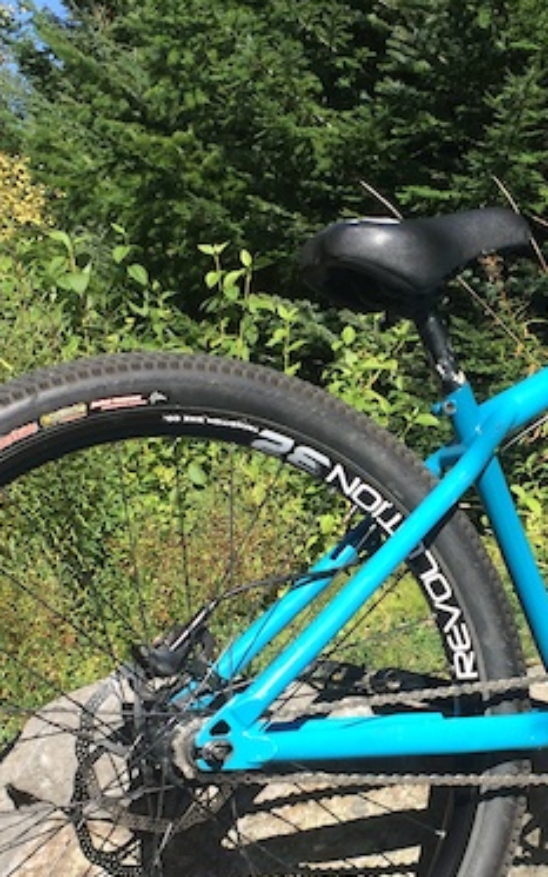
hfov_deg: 19.5
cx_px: 459
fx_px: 1578
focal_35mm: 66
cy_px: 571
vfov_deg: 30.9
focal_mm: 4.15
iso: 32
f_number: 2.2
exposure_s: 1/1208
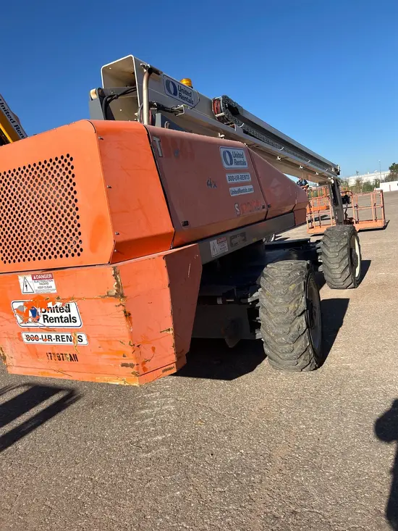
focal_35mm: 26
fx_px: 398
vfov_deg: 67.3
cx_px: 199
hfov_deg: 53.1
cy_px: 266
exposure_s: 1/4115
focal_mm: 5.7
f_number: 1.5
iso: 50
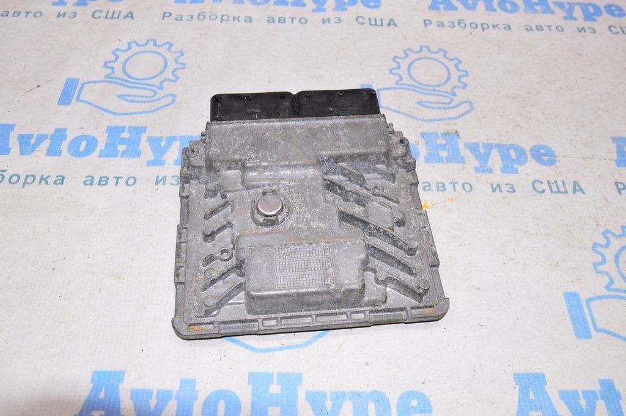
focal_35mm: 30
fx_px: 521
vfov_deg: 43.5
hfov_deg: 62.0
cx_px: 313
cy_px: 208
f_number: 8
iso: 1600
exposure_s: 1/160
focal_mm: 20
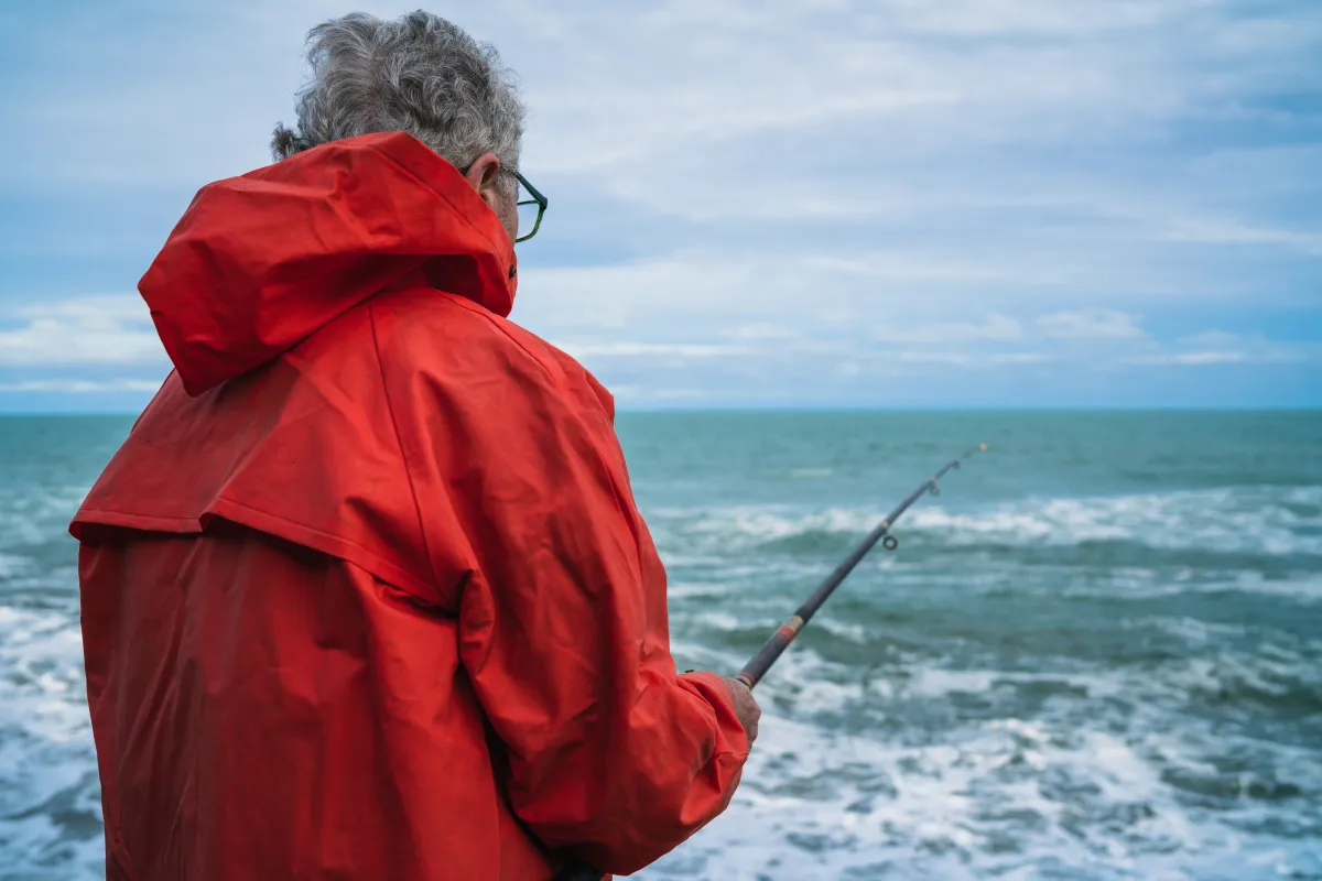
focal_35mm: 35
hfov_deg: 54.4
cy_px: 440
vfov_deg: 37.9
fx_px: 1285
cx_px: 661
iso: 100
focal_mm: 35
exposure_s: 1/800
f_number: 5
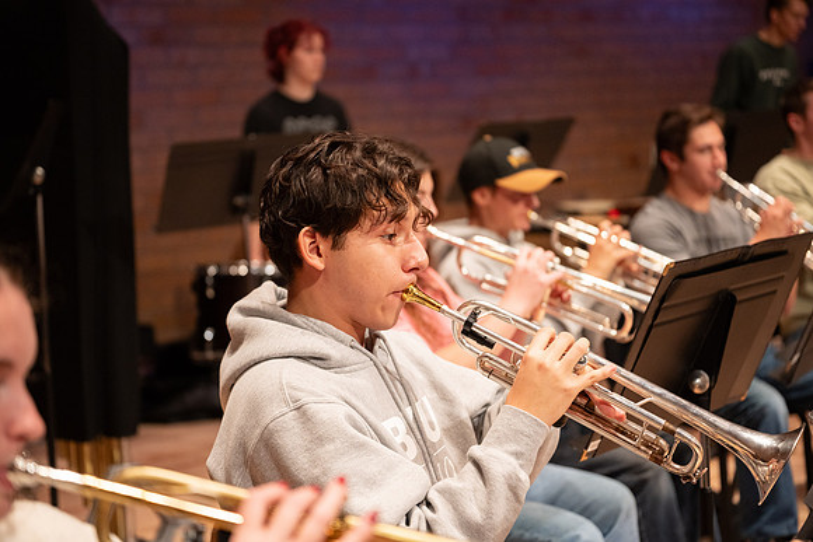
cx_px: 406
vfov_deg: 19.5
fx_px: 1581
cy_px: 271
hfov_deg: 28.8
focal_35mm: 70
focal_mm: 70
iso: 640
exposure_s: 1/400
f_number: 2.8
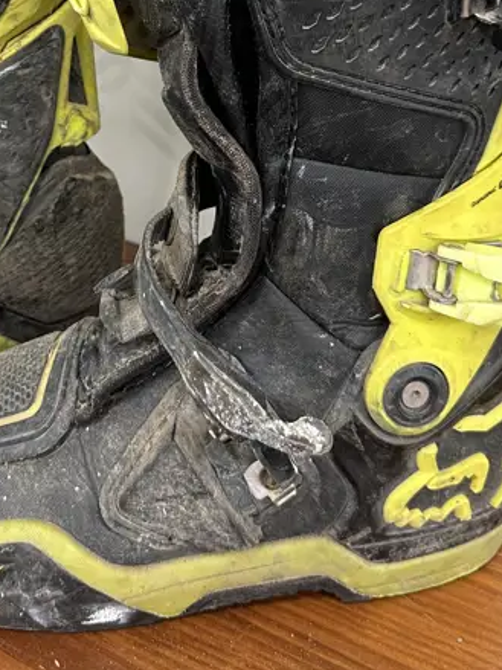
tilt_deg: -18.7
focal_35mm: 56
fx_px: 1083
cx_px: 90
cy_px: 81
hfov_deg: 25.6
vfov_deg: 32.8
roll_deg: -0.4
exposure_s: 1/50
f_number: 1.78
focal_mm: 6.86
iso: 200
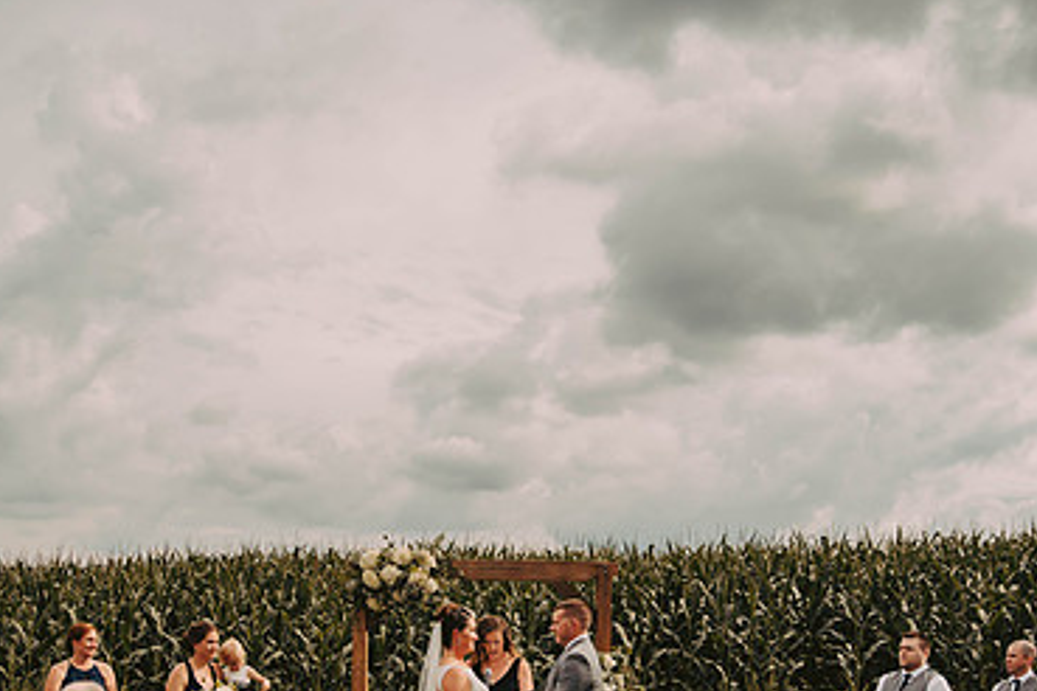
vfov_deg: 30.0
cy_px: 527
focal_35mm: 44
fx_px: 1267
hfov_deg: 44.5
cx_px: 503
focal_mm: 28
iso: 320
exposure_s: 1/4000
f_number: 2.8
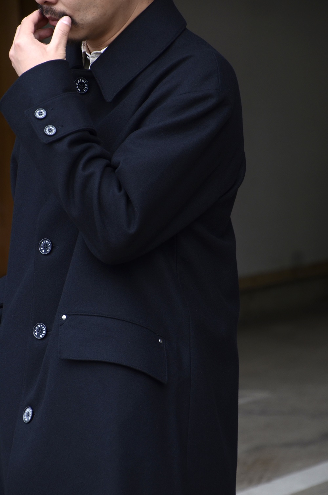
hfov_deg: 8.3
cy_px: 248
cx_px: 164
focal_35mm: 165
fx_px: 2264
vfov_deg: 12.5
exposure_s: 1/320
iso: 320
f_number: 5.6
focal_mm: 110
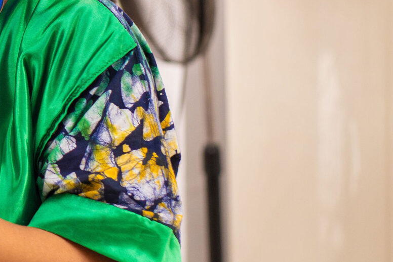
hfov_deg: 12.0
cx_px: -158
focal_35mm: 165
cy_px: -3
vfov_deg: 8.3
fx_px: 1802
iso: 500
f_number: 2.8
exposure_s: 1/160
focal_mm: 50
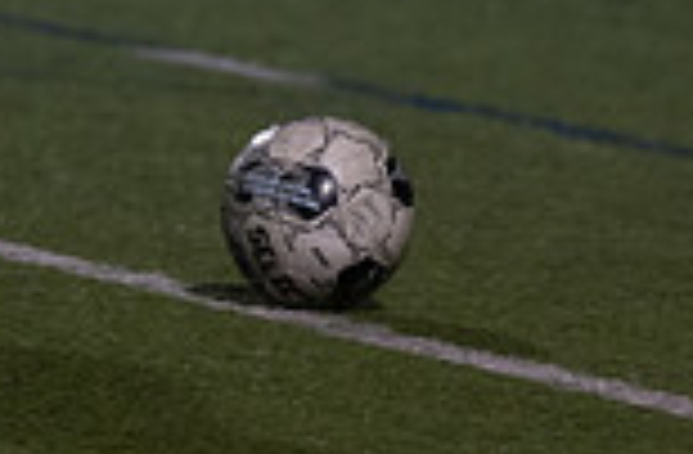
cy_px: -527
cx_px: -7
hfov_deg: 2.2
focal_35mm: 930
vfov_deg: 1.5
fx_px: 17812
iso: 5000
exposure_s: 1/1000
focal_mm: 182
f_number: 2.8
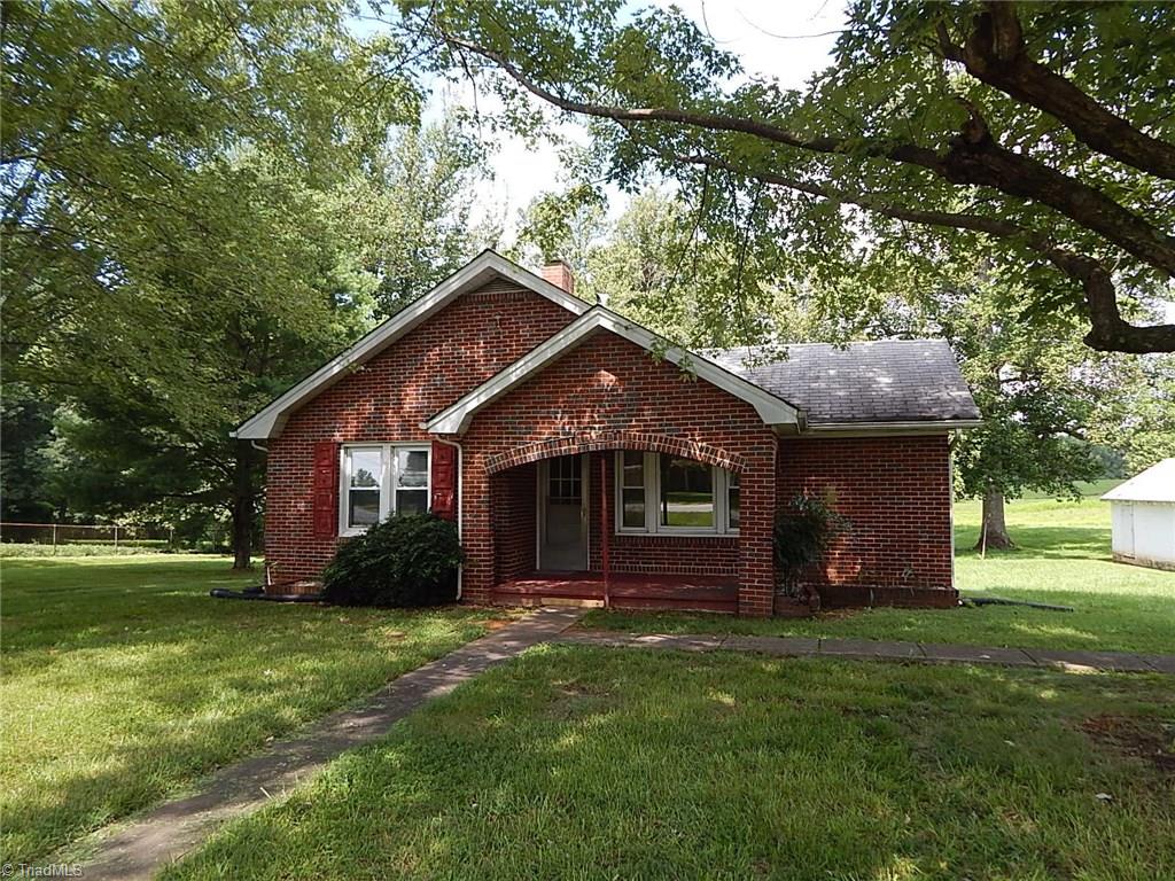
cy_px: 440
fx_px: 781
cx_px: 588
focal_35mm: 23
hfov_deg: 73.9
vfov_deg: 58.9
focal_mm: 4
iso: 125
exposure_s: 1/320
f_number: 3
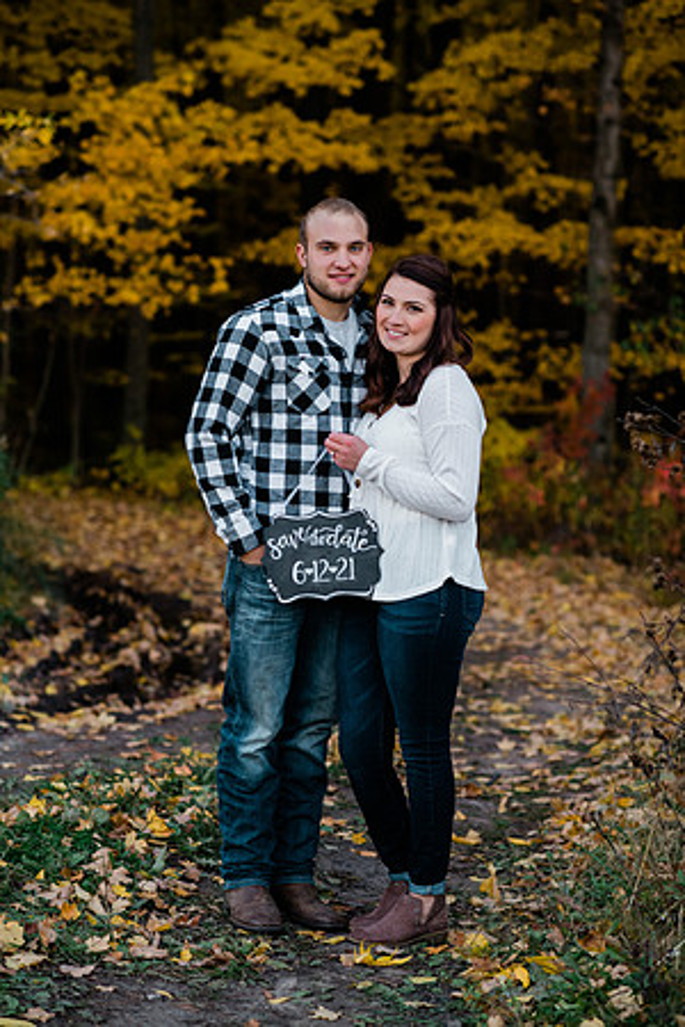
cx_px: 342
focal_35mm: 85
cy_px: 514
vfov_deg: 23.9
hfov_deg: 16.1
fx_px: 2426
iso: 320
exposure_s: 1/200
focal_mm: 85
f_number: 2.8
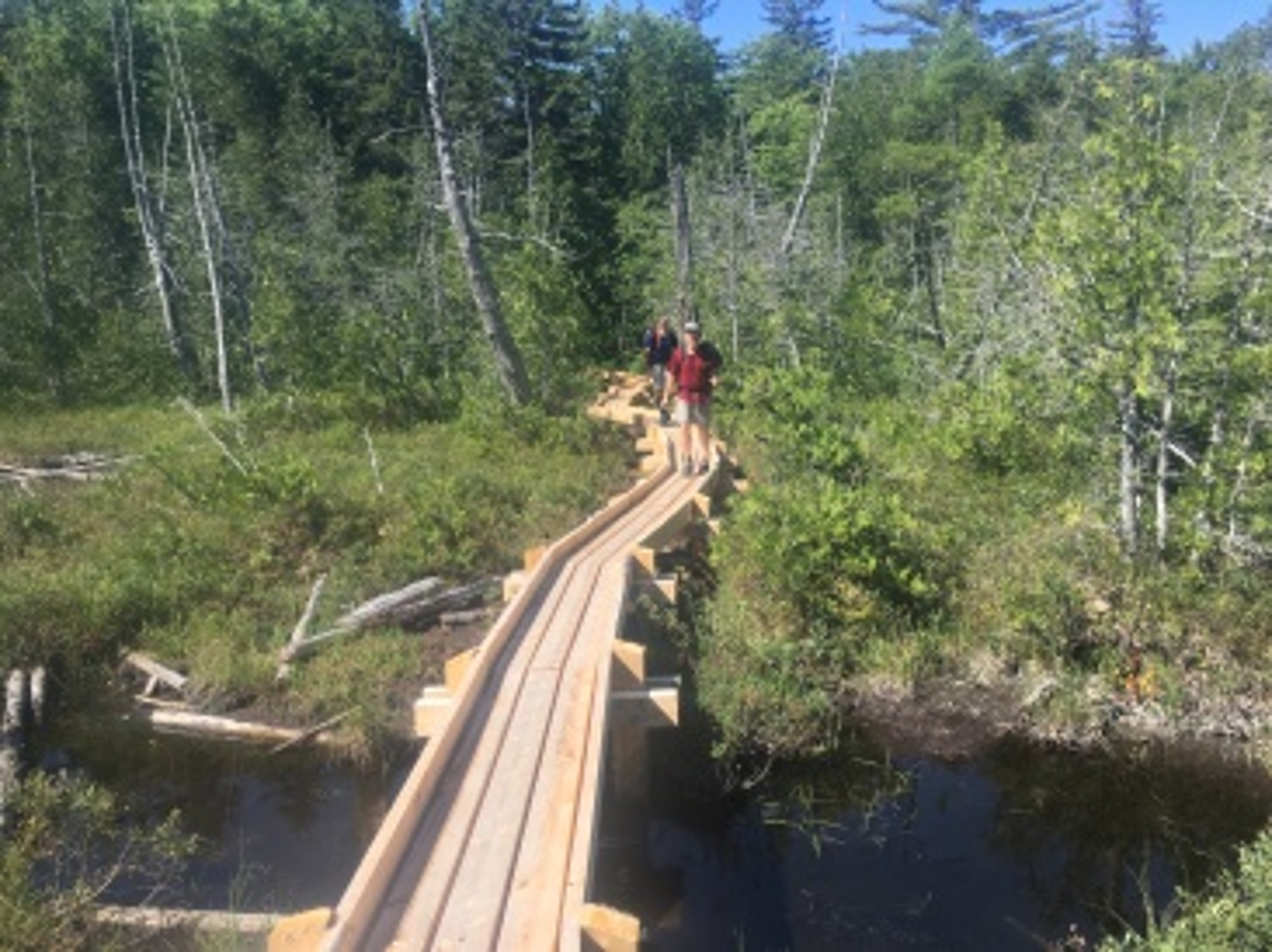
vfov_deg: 48.2
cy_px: 476
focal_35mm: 29
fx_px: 1065
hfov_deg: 61.7
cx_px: 636
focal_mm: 4.15
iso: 25
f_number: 2.2
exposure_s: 1/864
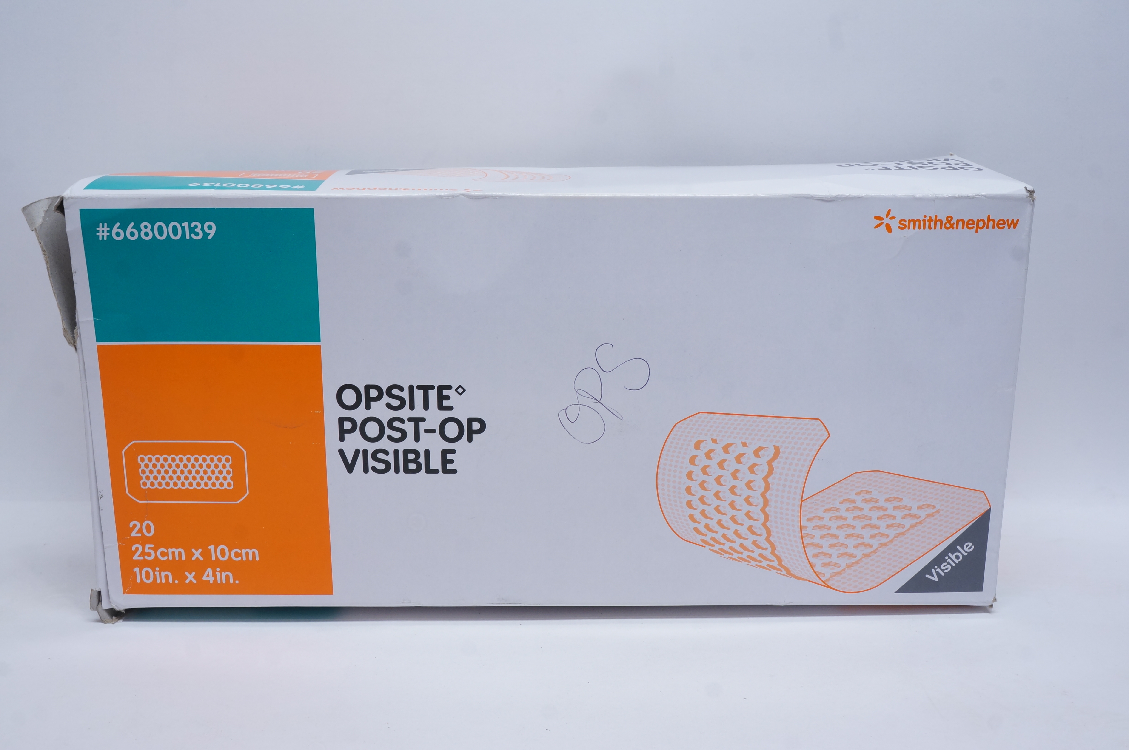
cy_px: 375
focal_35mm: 36
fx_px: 1128
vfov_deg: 36.8
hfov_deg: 53.2
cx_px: 564
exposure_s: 1/13
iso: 400
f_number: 11
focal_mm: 24
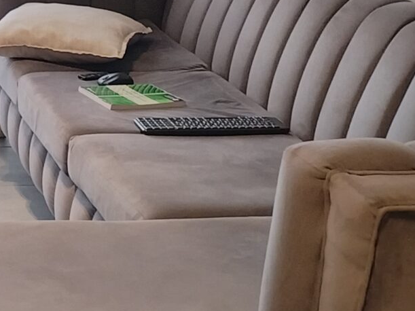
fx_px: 1307
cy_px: -29
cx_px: -147
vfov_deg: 13.3
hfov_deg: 16.9
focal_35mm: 109
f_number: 1.8
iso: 360
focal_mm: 4.25
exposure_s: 1/25
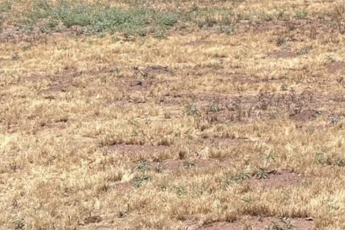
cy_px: -91
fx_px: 1074
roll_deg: -0.3
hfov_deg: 16.9
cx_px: 484
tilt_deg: +1.5
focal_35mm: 112
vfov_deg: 11.8
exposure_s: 1/3623
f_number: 1.6
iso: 50
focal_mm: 5.1
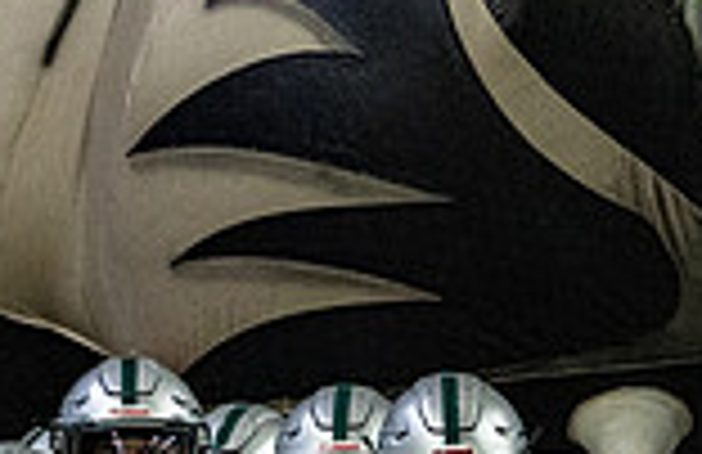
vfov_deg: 1.9
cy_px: 740
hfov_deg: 3.0
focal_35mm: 697
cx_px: 855
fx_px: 13471
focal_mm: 179
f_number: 4
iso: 8000
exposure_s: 1/1250
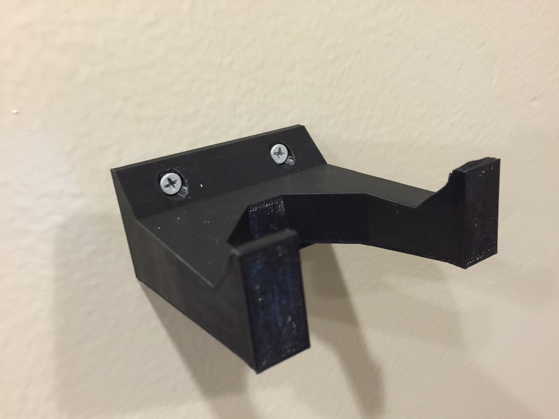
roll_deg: +8.7
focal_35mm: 29
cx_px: 280
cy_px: 210
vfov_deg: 48.2
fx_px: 468
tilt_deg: -18.8
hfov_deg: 61.7
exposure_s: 1/4
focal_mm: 4.15
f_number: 2.2
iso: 125
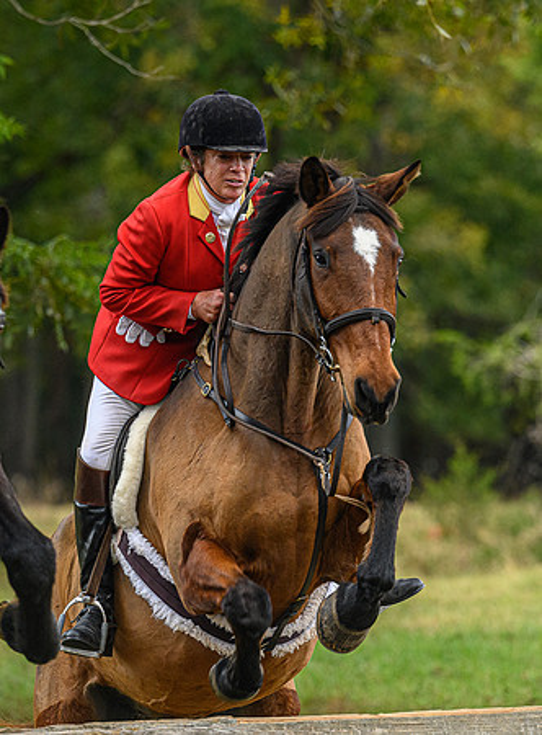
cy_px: 338
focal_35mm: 367
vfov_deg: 5.4
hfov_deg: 4.0
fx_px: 7745
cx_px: 300
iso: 800
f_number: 3.5
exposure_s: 1/640
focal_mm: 185
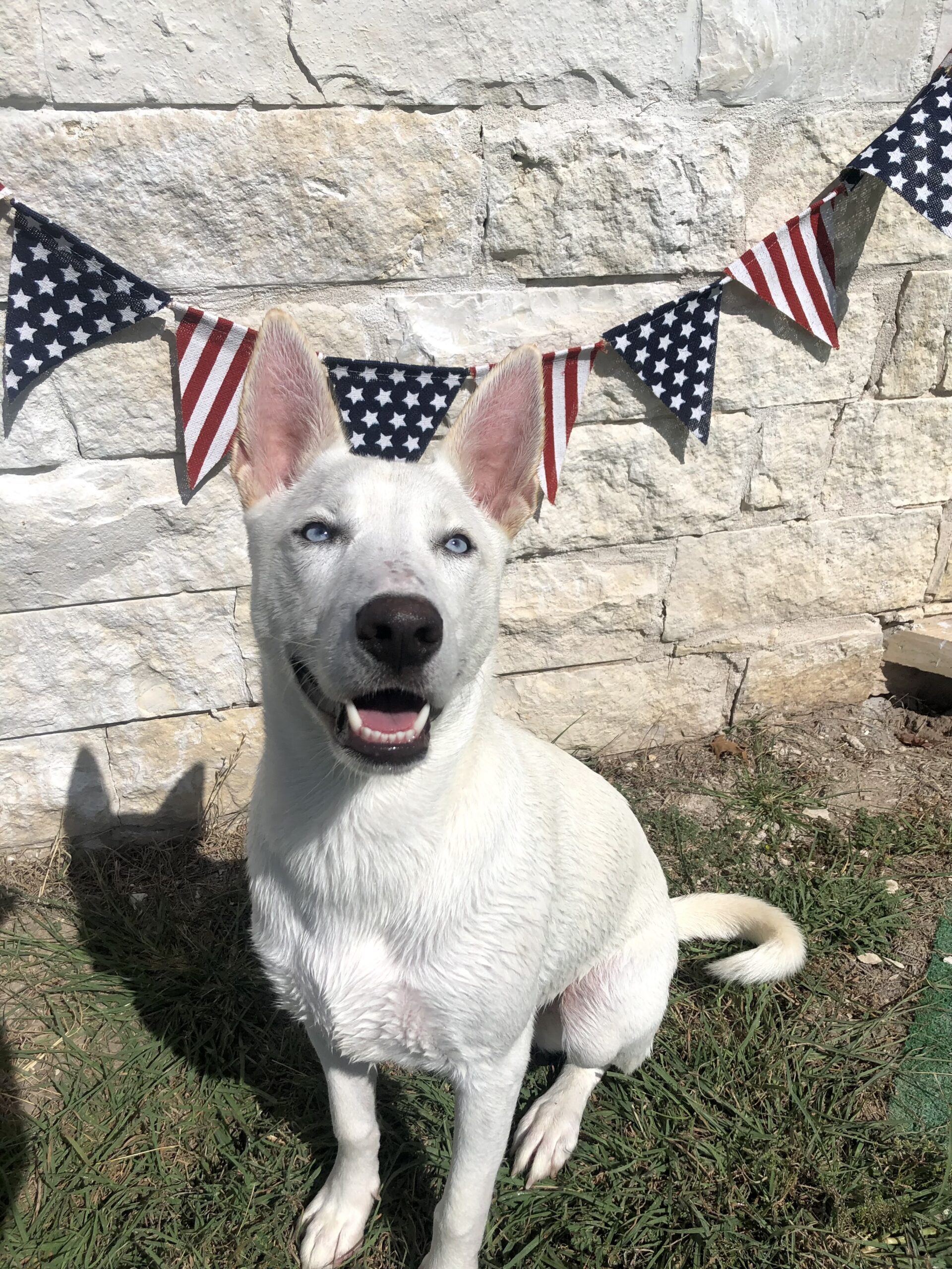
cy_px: 634
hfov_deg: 49.7
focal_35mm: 28
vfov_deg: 63.4
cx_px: 476
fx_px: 1027
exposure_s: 1/6944
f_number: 1.8
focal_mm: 4
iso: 25
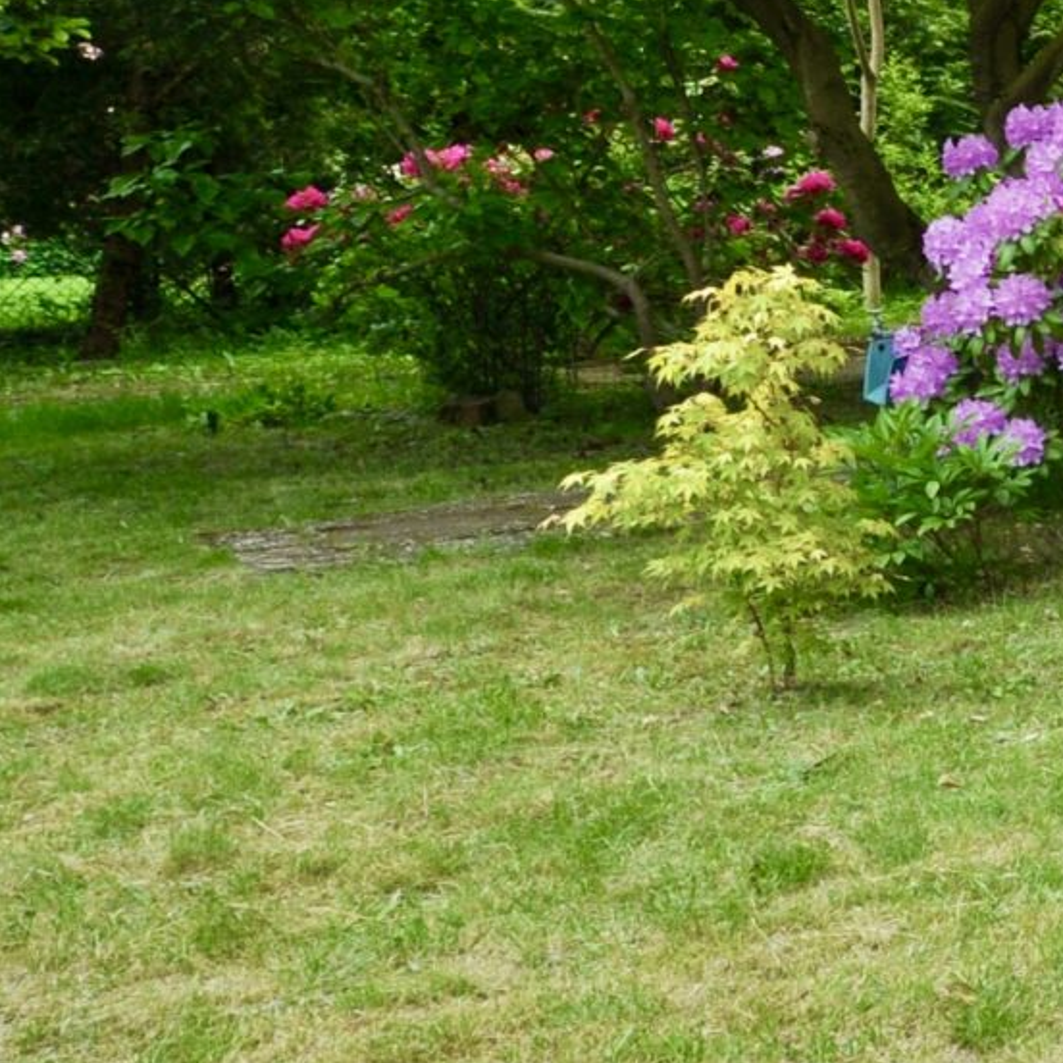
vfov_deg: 28.7
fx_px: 2050
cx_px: 2245
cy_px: 270
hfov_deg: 17.6
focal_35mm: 59
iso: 200
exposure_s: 1/200
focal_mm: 10
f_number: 8
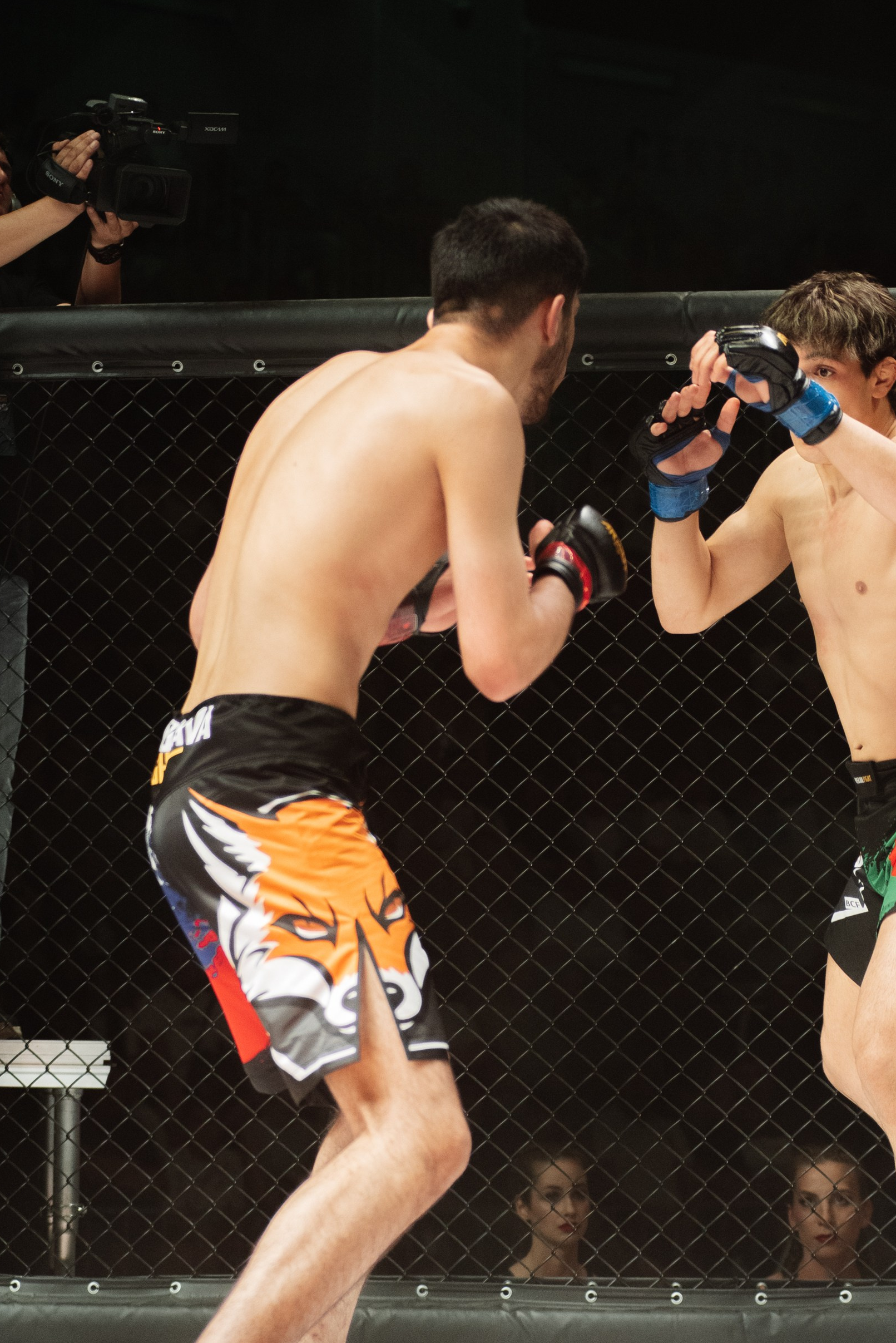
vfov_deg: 17.6
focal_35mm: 116
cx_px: 644
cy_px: 850
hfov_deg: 11.8
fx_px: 4327
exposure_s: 1/640
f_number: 4
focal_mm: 80
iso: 2000
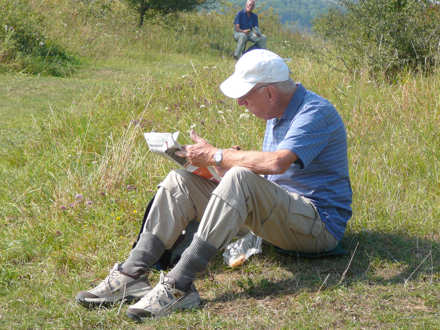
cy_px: 165
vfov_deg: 10.0
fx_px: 1881
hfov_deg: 13.3
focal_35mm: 148
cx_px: 220
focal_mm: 22
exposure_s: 1/400
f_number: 4
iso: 80
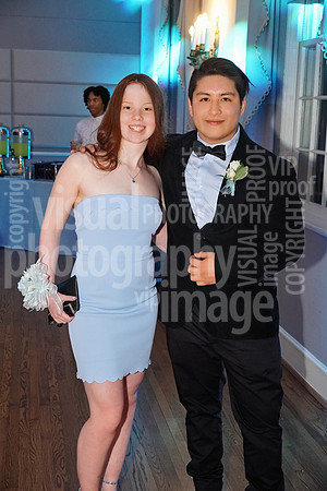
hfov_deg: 25.1
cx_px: 164
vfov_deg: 36.9
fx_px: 736
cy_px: 246
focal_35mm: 54
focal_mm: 36
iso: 3200
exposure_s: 1/60
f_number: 4.5
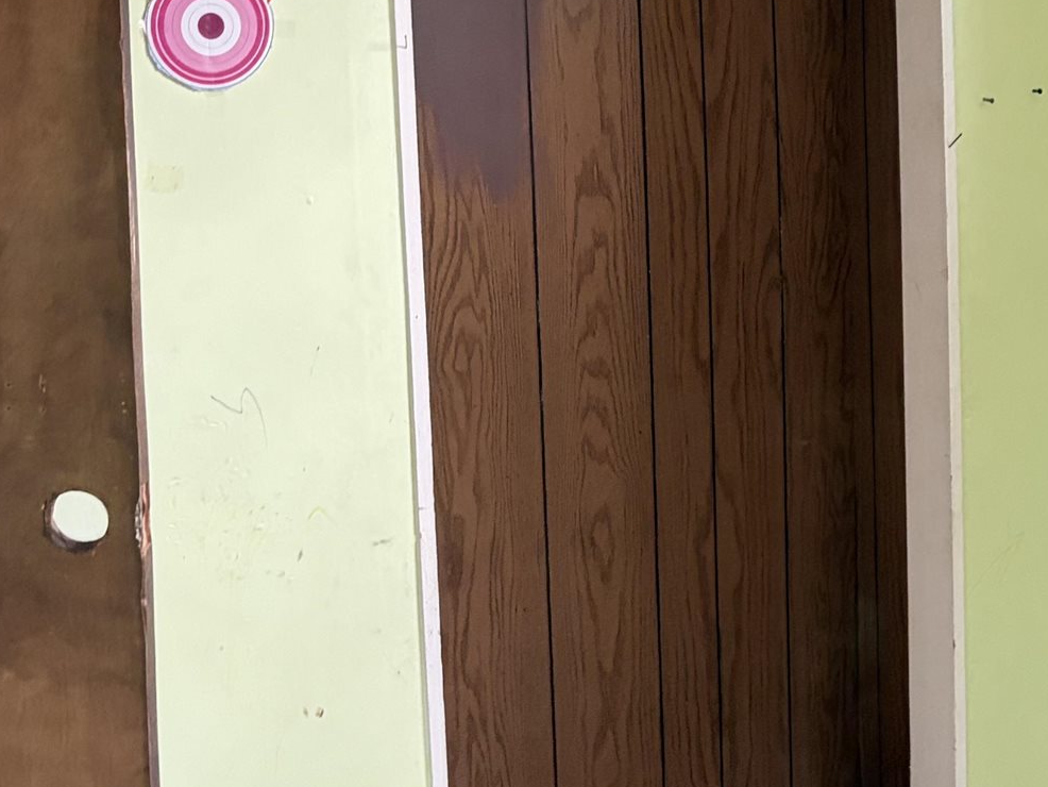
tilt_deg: -6.2
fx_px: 2453
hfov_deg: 22.5
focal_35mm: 81
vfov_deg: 18.1
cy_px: 189
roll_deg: +1.3
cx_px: 1212
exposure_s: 1/60
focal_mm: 5.96
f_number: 1.6
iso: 400
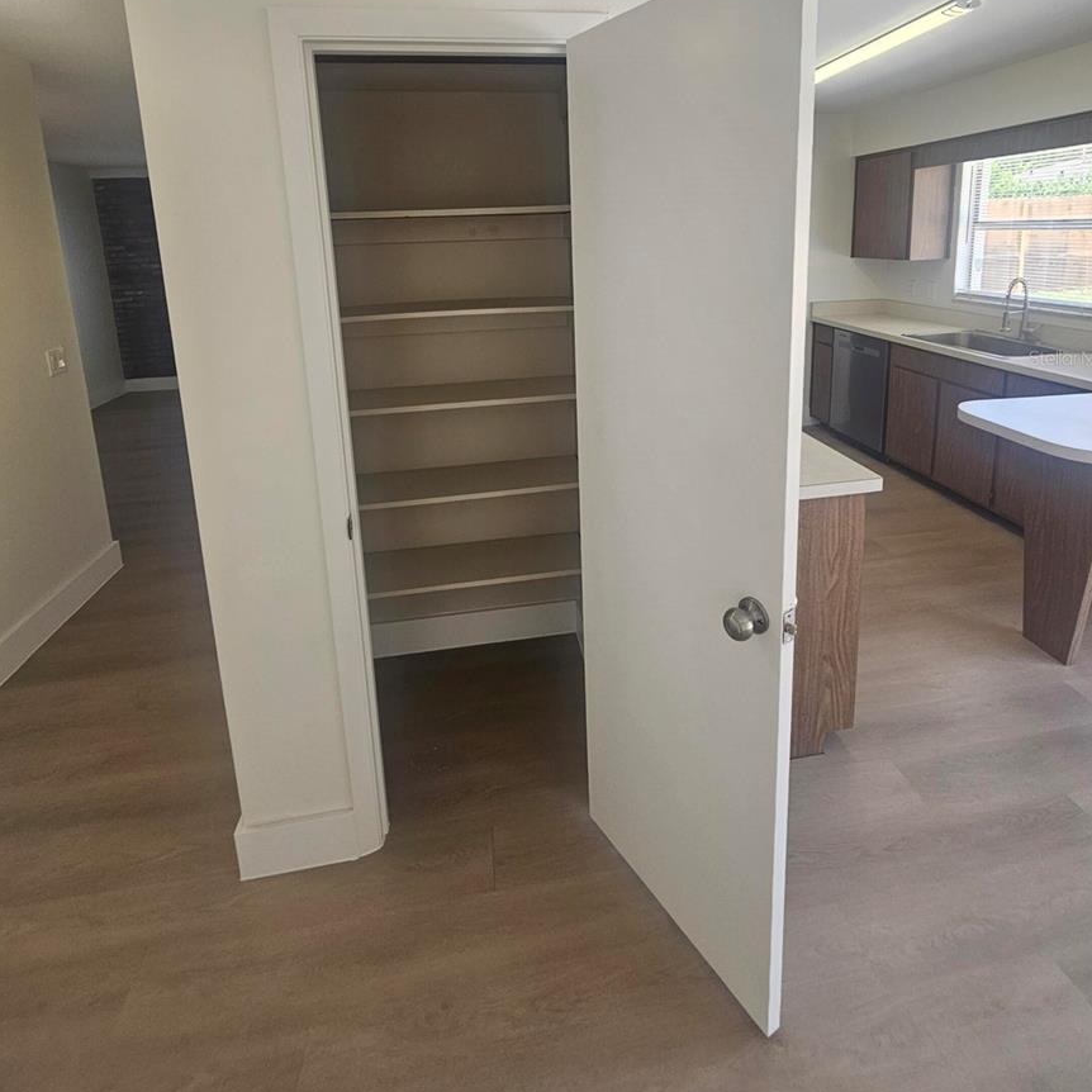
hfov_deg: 87.4
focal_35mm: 16
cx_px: 549
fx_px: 571
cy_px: 357
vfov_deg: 84.2
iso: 80
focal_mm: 2.2
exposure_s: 1/120
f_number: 2.2
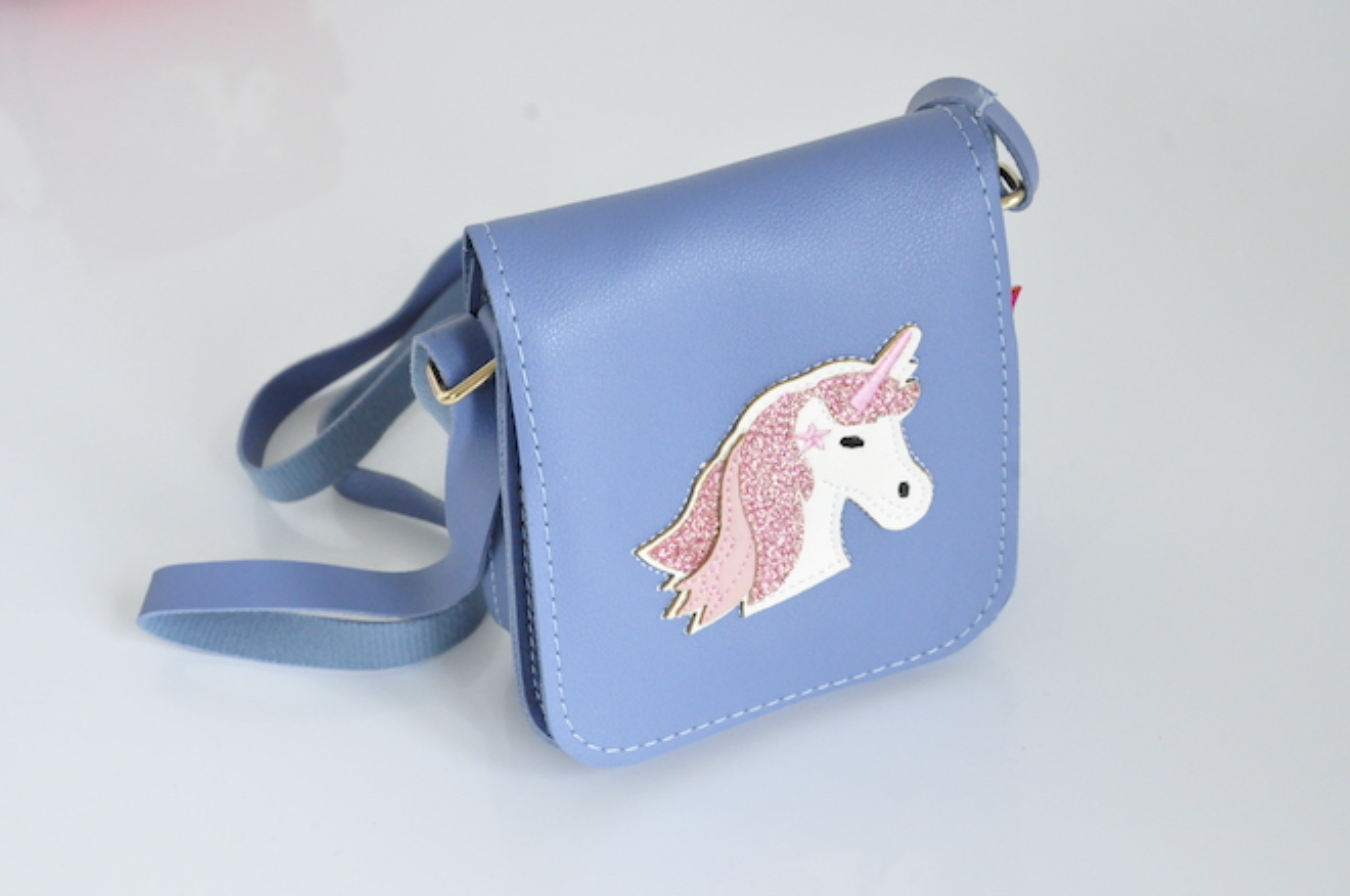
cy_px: 448
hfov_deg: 31.9
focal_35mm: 63
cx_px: 675
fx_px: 2359
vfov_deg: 21.5
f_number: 8
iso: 3200
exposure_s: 1/90
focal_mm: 42
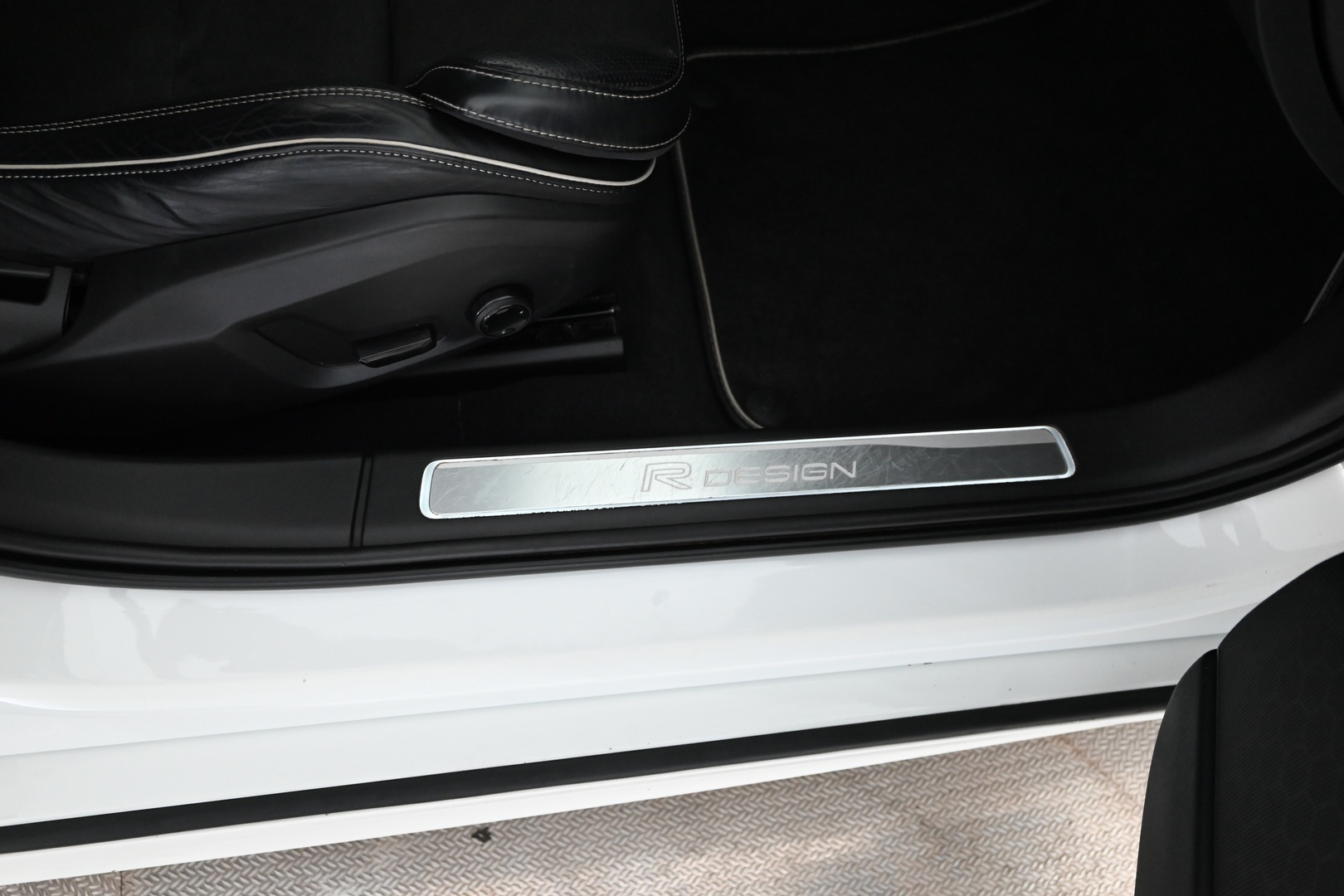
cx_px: 672
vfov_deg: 41.7
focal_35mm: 32
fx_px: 1176
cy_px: 448
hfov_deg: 59.5
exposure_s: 1/60
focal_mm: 31.5
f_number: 4.8
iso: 3200
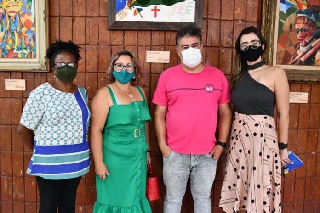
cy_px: 106
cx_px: 160
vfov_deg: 38.9
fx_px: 302
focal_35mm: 34
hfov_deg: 55.8
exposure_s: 1/125
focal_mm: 23
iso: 2200
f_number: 3.8
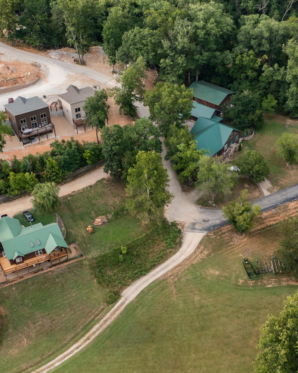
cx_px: 170
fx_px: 639
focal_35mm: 58
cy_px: 229
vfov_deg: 32.4
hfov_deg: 26.2
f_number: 2.8
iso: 400
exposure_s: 1/30
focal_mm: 10.26
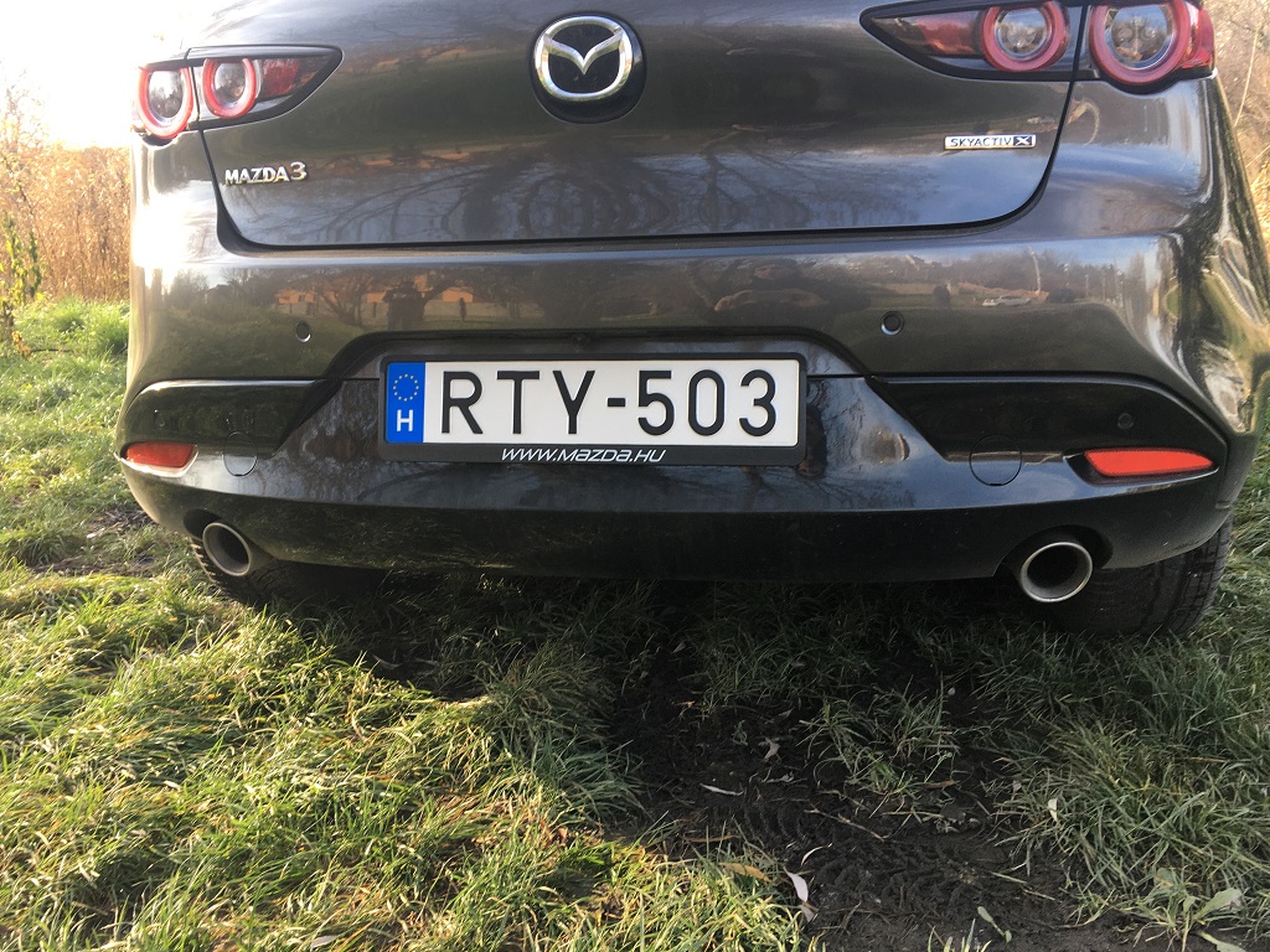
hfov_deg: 61.7
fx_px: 1064
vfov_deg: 48.2
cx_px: 635
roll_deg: +2.2
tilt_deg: -15.2
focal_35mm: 29
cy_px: 476
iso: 25
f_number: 2.2
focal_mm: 4.15
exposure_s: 1/100
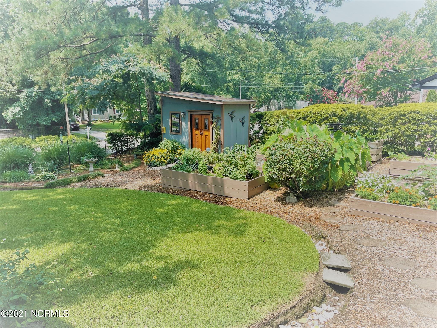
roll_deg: -0.3
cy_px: 164
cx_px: 218
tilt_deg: -12.4
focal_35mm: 26
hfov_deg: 67.3
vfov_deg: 53.1
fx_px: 328
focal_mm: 5.1
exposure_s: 1/953
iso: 32
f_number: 1.6
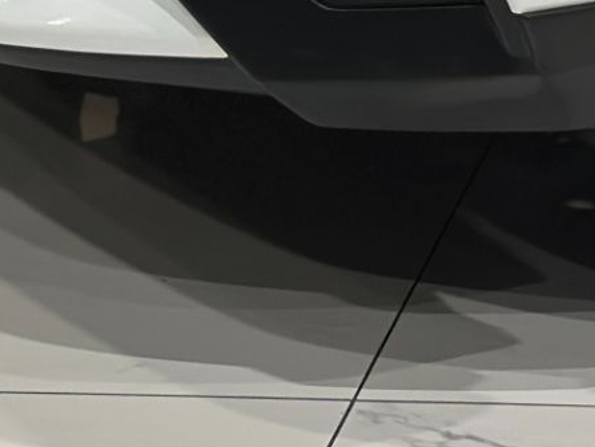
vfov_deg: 7.0
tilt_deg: -11.4
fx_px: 3544
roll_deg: +1.3
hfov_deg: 9.5
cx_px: 679
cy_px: -438
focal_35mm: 206
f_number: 1.78
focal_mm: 6.86
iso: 125
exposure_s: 1/120
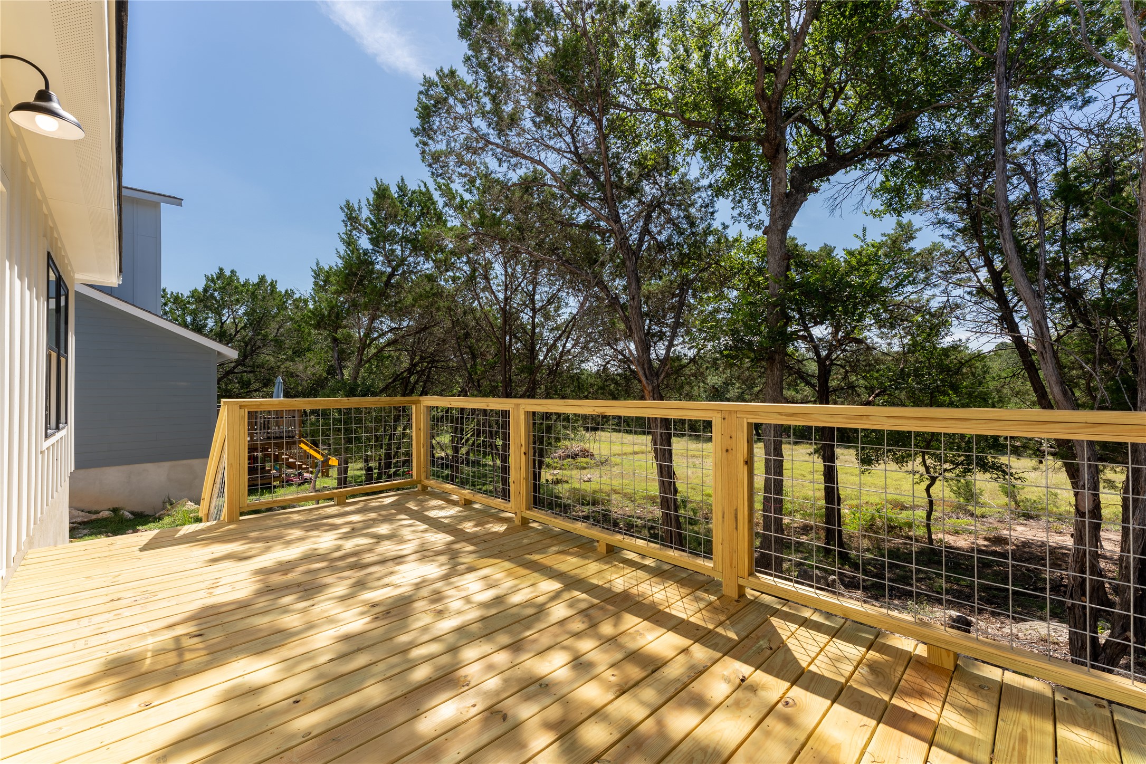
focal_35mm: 15
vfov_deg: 78.8
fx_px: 465
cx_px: 573
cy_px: 382
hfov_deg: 101.9
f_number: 9
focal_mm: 14.6
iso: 100
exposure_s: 1/500
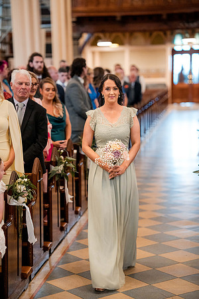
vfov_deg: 23.9
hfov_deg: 16.1
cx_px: 100
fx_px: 705
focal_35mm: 85
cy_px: 150
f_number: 2
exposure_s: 1/500
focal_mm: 85
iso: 5000
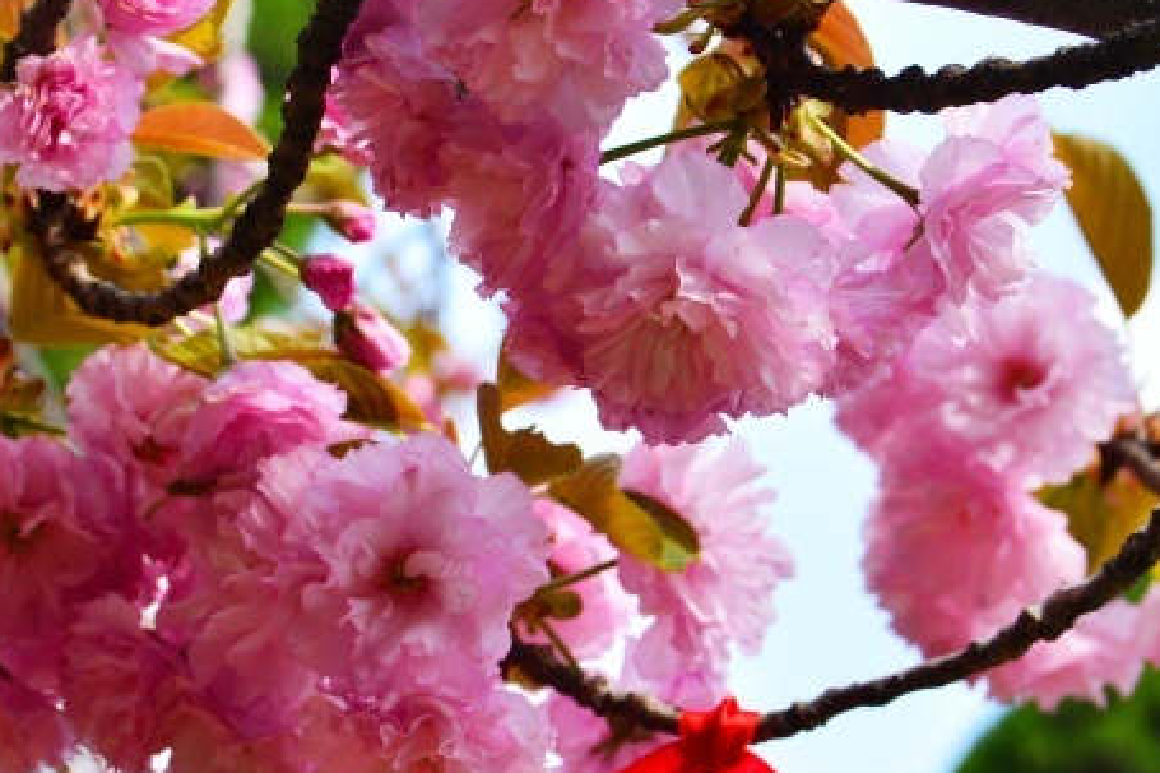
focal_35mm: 108
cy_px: 404
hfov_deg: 18.9
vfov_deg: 12.7
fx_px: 3479
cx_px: 625
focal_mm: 32
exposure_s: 1/640
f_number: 5
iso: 200
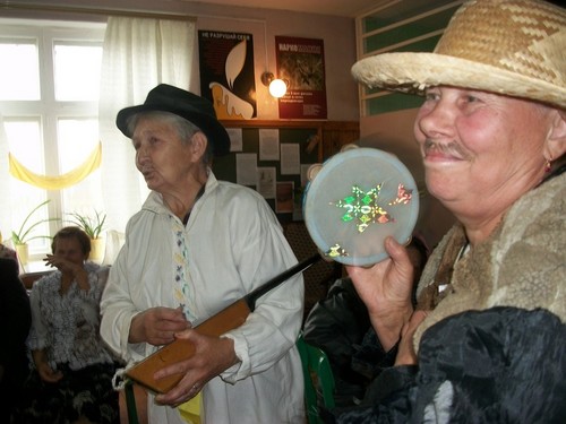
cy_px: 212
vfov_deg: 44.2
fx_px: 523
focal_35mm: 32
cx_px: 283
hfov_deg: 56.8
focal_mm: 5.7
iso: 80
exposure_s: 1/30
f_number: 2.9
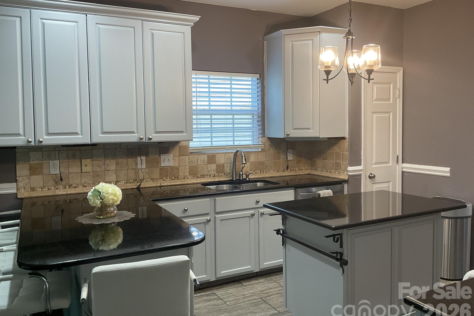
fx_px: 408
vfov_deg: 42.3
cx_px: 231
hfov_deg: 60.3
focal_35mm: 31
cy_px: 146
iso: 50
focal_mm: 3
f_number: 1.8
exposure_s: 1/60
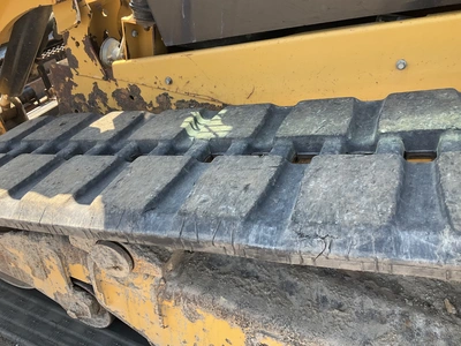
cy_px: 173
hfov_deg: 61.7
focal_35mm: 29
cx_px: 230
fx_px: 386
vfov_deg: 48.2
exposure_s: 1/149
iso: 20
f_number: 1.8
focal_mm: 3
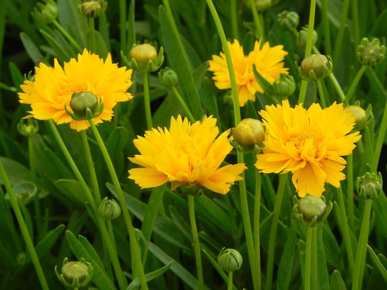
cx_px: 194
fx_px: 3767
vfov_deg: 4.4
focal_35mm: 337
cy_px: 145
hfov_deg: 5.9
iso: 160
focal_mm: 59.9
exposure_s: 1/160
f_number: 5.6
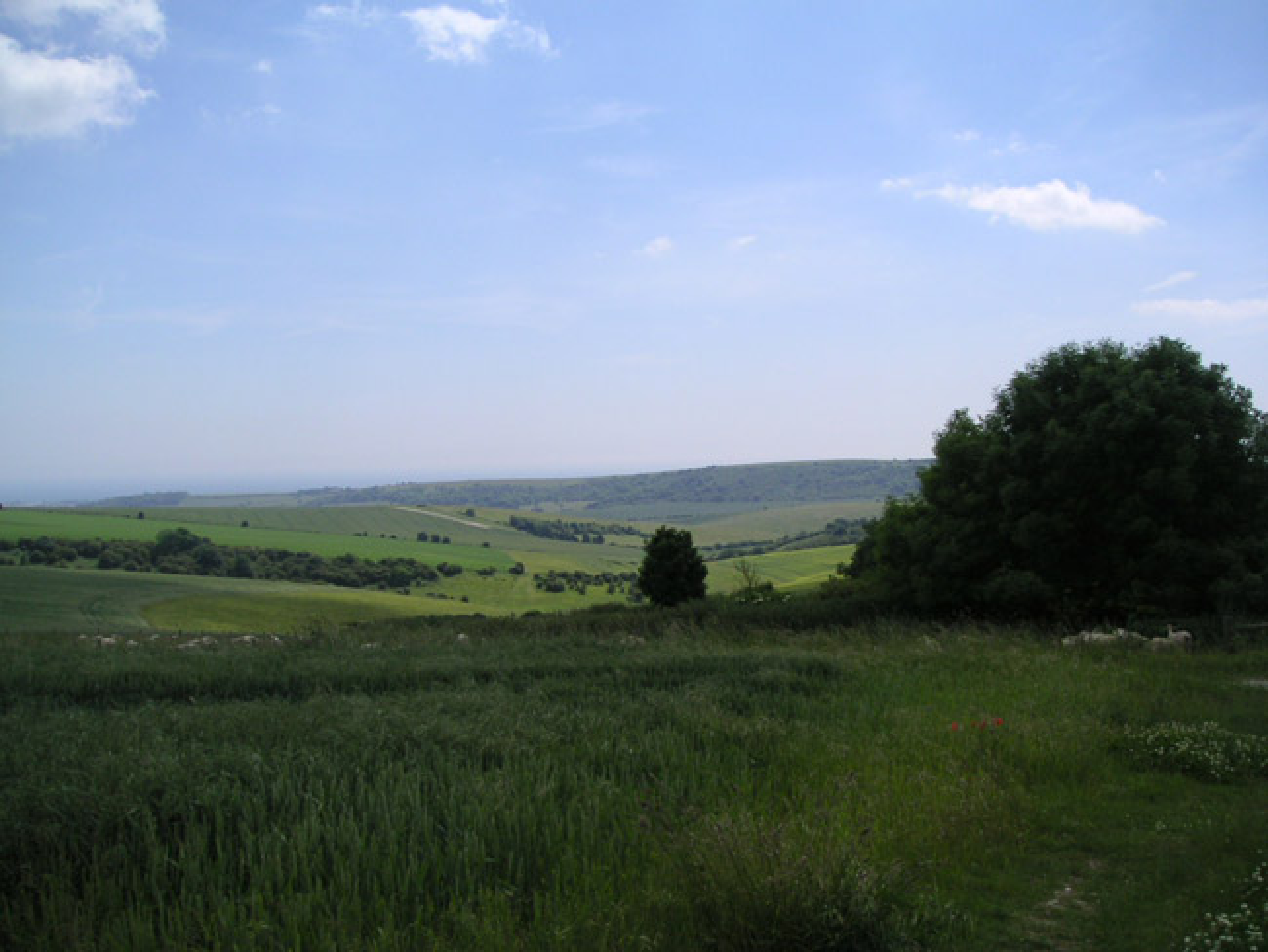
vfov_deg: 37.7
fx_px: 1392
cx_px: 634
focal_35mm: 38
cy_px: 476
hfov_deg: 49.0
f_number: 6.7
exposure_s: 1/250
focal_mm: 6
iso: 50
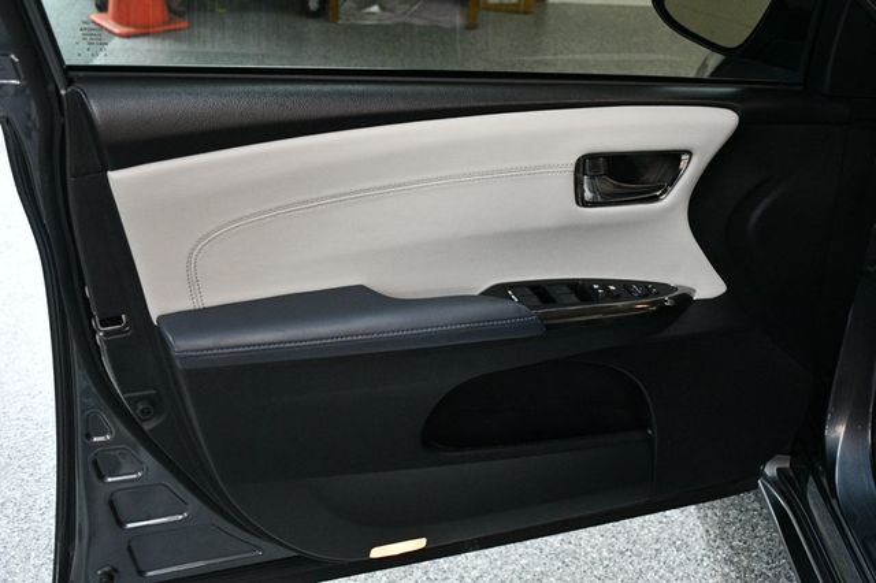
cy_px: 292
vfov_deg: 34.2
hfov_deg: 49.6
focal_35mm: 39
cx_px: 438
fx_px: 948
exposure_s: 1/125
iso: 3200
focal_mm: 26
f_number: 3.8
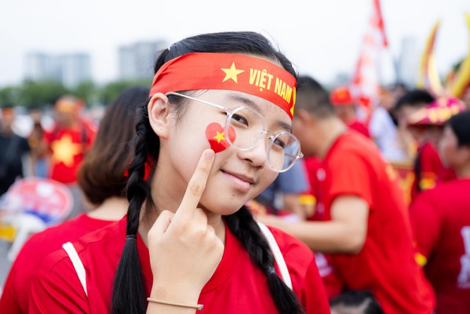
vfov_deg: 30.5
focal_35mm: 44
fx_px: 575
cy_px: 157
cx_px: 226
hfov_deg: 44.5
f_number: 2.8
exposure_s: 1/1250
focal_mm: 41
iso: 200
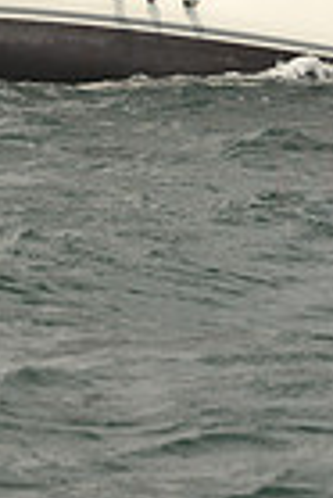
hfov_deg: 4.1
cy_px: -380
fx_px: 4609
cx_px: 81
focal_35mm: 333
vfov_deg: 6.1
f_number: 6.3
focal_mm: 80
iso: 250
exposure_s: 1/640
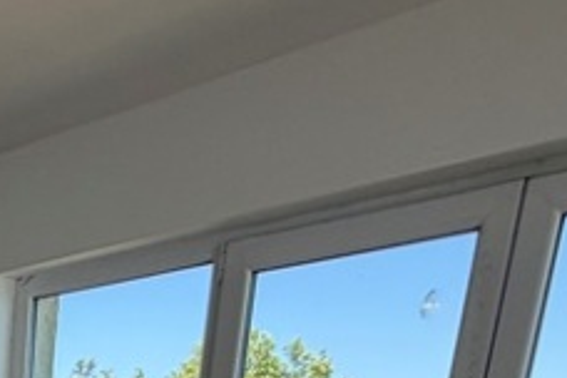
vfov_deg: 14.5
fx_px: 1008
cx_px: -159
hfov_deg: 26.8
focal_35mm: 64
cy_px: 888
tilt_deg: -15.9
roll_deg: -2.5
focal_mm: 2.22
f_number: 2.2
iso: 50
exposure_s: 1/221
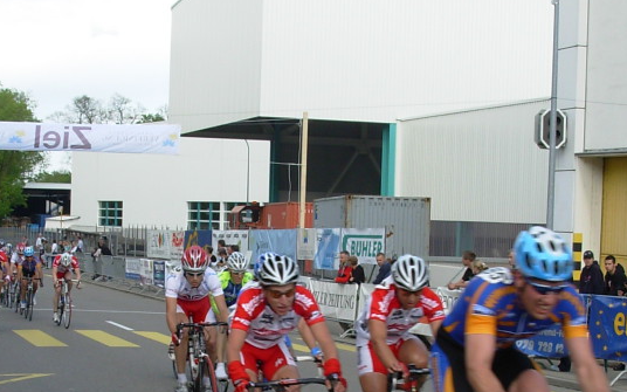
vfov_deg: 16.7
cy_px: 341
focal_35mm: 77
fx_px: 1316
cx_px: 312
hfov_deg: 26.8
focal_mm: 6.3
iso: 50
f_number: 4.9
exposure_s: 1/209
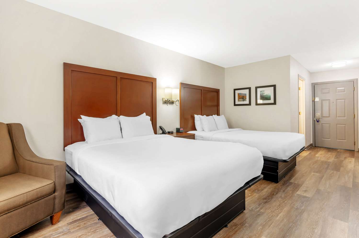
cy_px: 119
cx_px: 180
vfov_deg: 71.8
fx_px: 164
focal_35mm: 16
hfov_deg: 95.1
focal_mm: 11
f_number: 8
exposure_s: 1/1.25
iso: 200
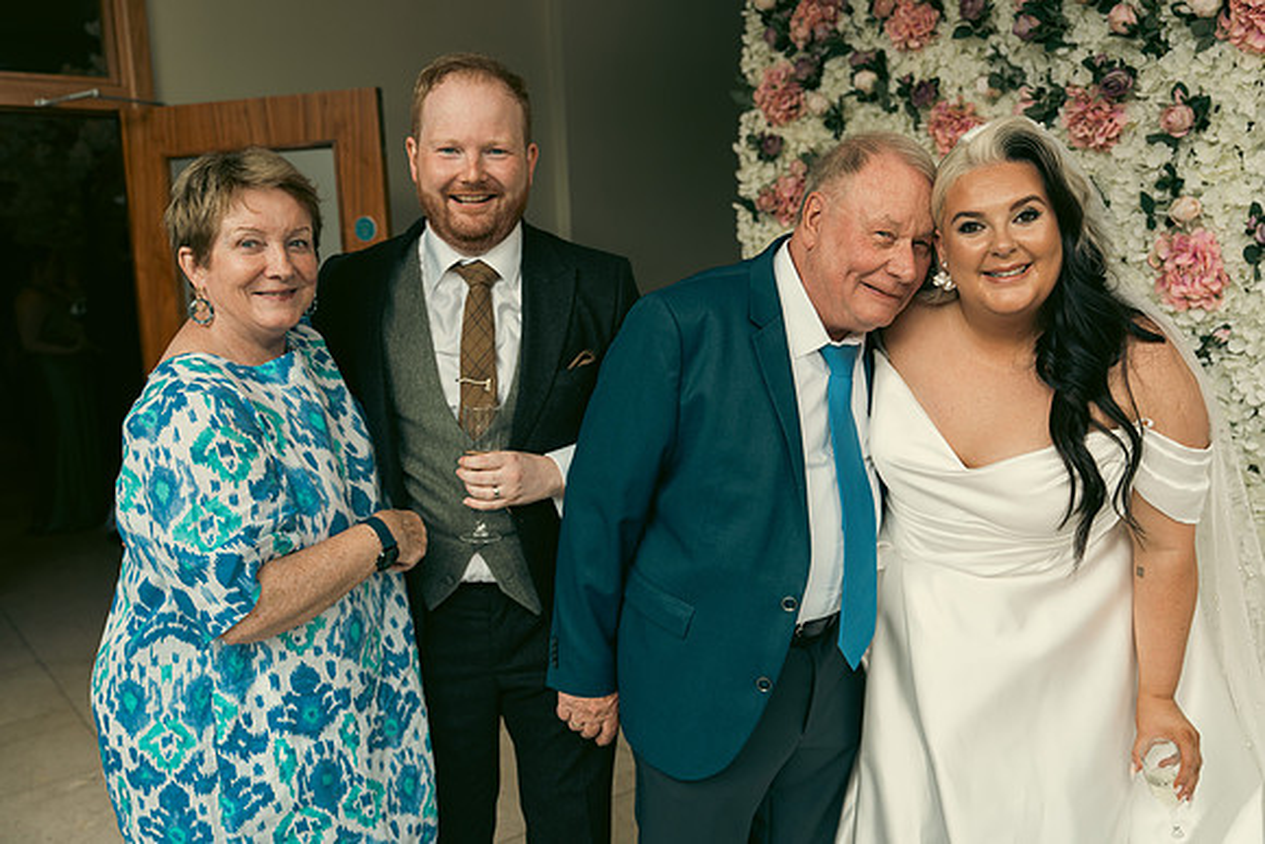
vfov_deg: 42.3
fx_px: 1090
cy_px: 422
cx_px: 632
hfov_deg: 60.3
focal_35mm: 31
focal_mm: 31
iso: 250
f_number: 3.5
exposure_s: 1/160
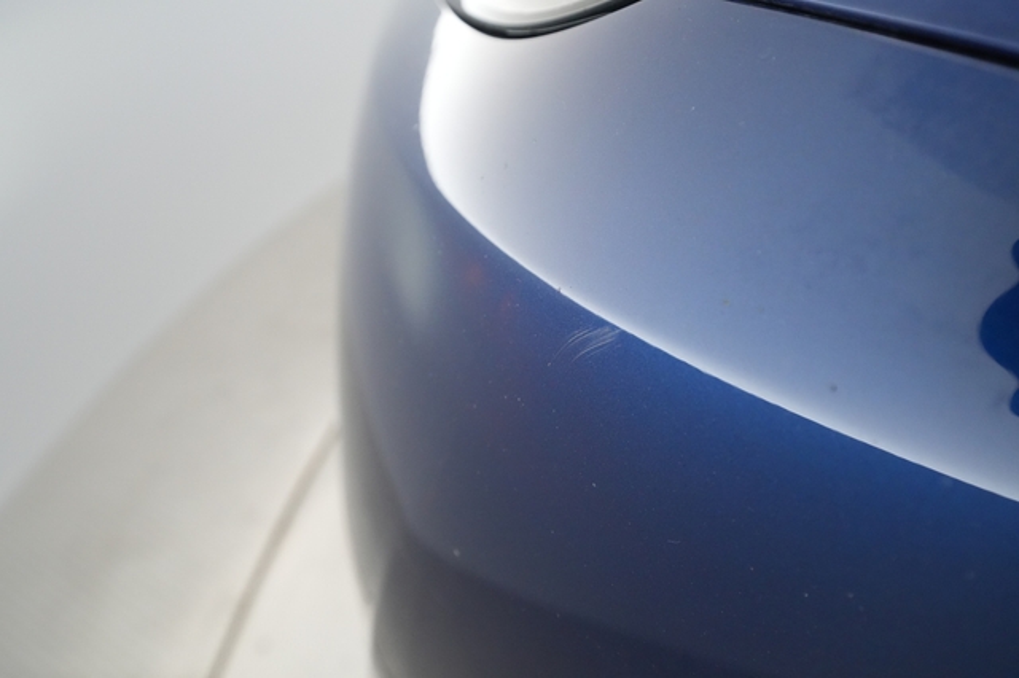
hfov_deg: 65.5
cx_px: 510
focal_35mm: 28
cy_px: 339
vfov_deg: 46.4
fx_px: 792
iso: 6400
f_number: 5
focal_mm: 28
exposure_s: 1/125
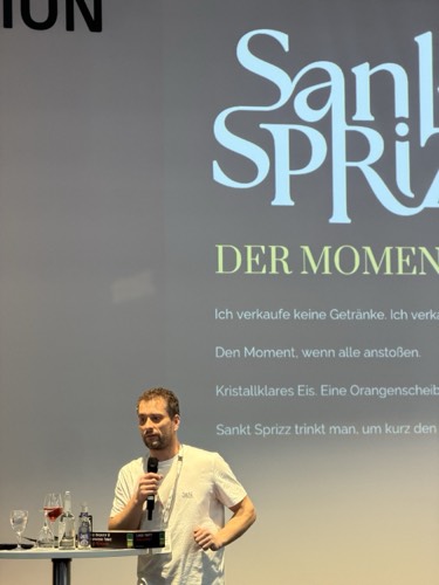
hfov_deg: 14.8
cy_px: 292
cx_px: 220
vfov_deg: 19.6
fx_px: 1691
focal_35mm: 100
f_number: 2.8
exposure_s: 1/100
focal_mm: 16.89
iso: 200
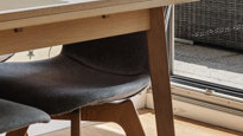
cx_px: -50
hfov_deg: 14.5
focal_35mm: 143
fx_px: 921
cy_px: -131
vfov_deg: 8.1
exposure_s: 1/250
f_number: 8
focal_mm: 35
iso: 200
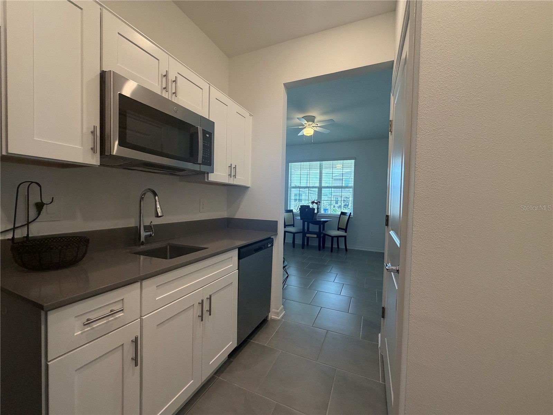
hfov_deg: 102.1
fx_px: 224
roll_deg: -1.0
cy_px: 208
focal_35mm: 14
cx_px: 276
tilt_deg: -1.9
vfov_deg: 85.7
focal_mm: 2.22
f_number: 2.2
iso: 250
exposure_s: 1/120
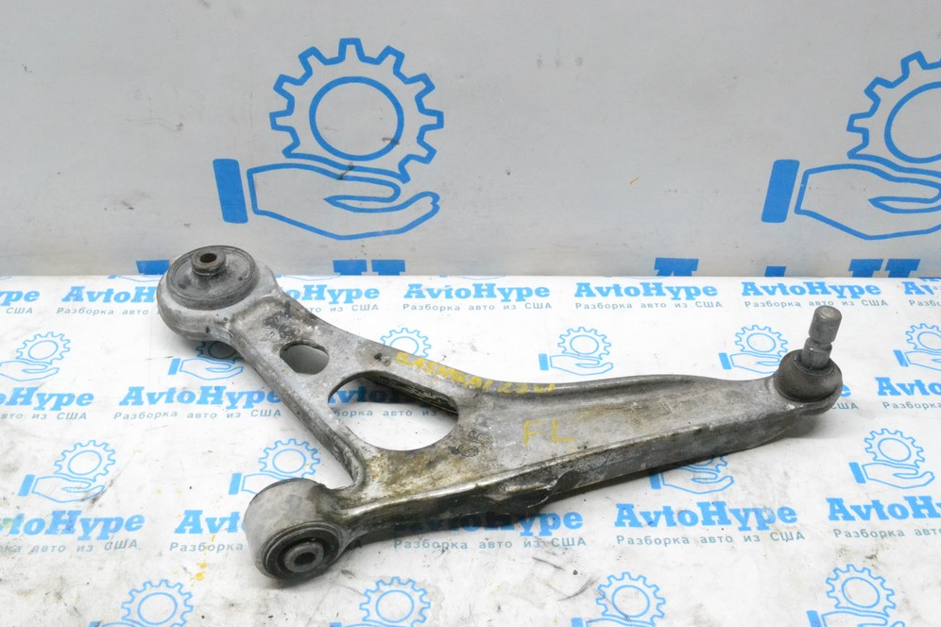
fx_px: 967
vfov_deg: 35.9
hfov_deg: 51.9
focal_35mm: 37
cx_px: 474
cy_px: 308
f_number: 18
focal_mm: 24
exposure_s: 1/50
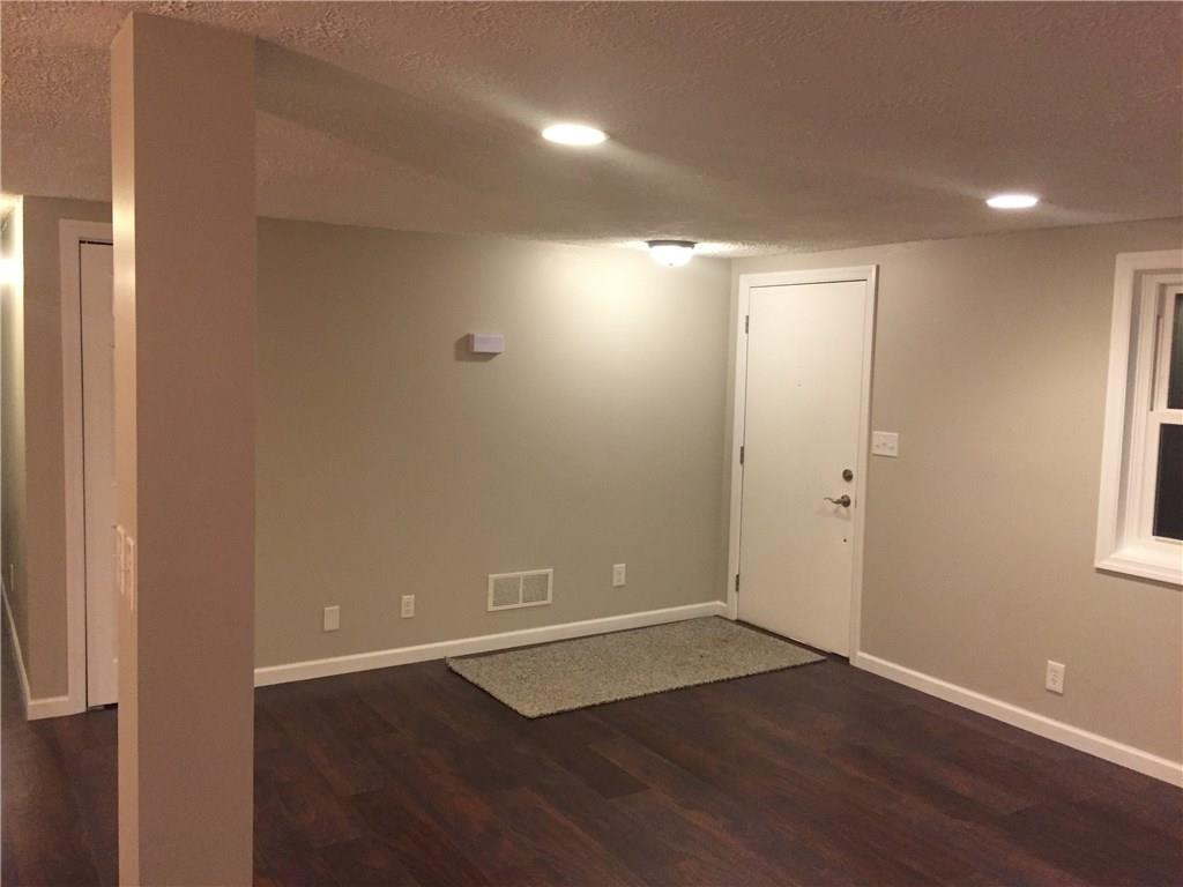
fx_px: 991
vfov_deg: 48.2
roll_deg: -1.8
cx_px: 592
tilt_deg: -5.1
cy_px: 444
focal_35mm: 29
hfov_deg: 61.7
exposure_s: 1/30
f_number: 2.2
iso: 250
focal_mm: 4.15
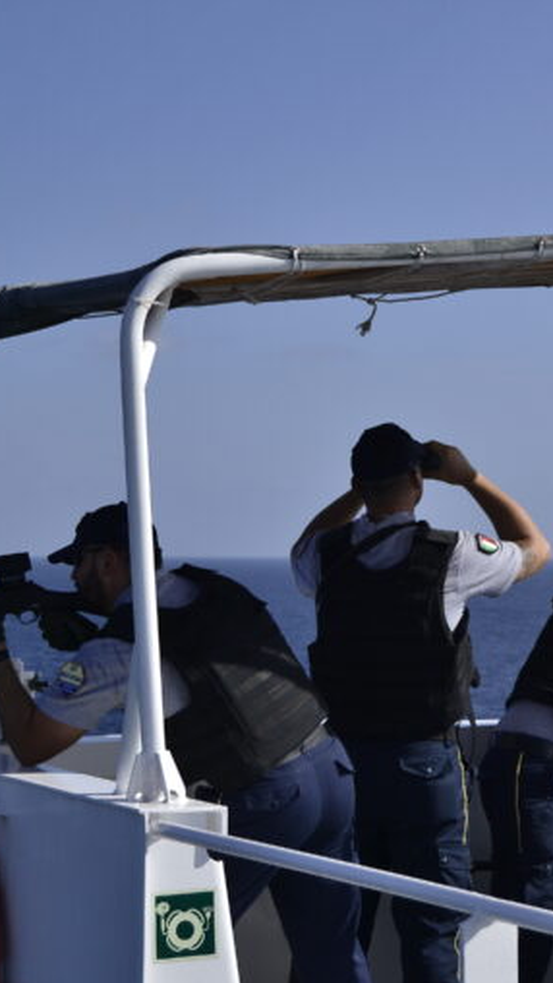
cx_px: 377
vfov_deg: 20.0
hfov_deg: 11.3
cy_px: 492
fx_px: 2782
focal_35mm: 107
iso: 280
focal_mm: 45
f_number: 5.6
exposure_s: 1/2500
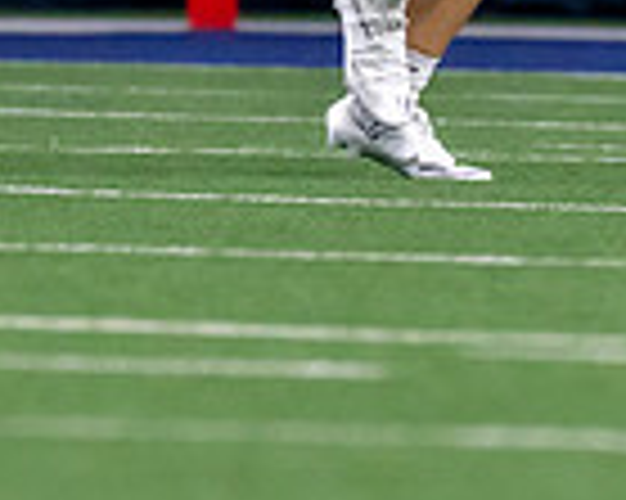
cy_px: -338
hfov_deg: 1.3
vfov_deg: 1.0
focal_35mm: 1549
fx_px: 28678
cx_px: 250
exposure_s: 1/1000
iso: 1600
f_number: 2.8
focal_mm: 200
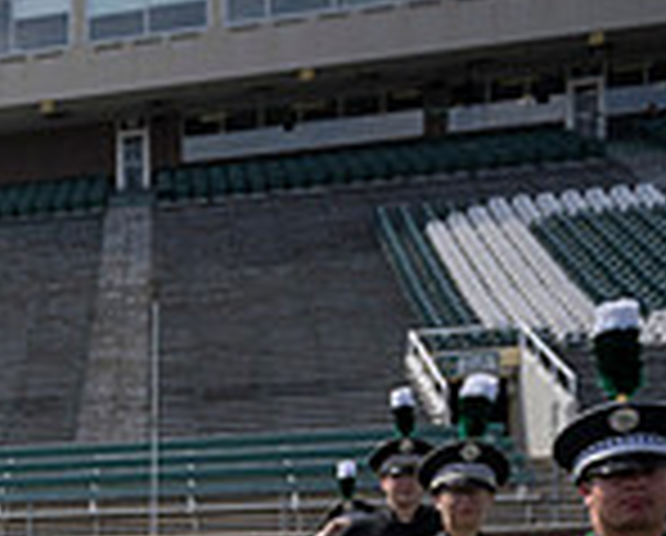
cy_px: 682
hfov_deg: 16.9
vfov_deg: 16.6
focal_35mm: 88
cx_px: -612
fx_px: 1738
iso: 200
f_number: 5
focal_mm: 24
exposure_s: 1/1600
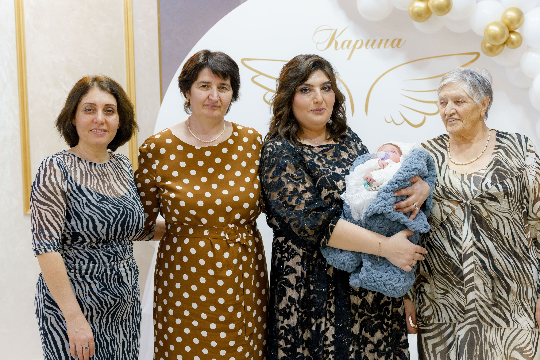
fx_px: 840
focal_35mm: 56
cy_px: 180
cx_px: 270
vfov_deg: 24.2
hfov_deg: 35.6
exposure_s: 1/160
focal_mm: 56
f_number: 4.5
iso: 3200
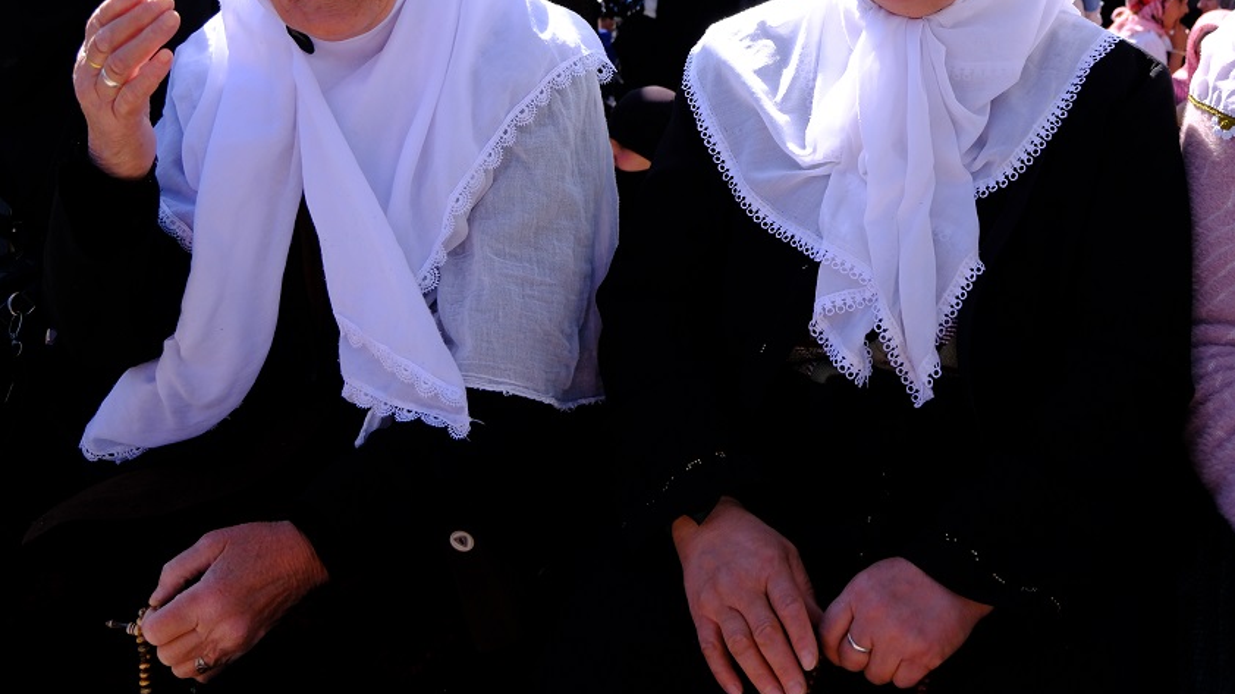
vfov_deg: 22.8
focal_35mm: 51
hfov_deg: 40.2
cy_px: 43
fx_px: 1670
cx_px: 802
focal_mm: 20.2
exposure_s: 1/1000
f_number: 4
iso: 320
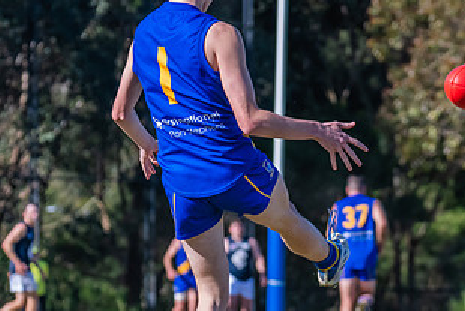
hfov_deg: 4.3
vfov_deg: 2.9
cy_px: 210
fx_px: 6228
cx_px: 237
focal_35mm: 482
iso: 800
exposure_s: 1/2000
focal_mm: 195
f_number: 7.1
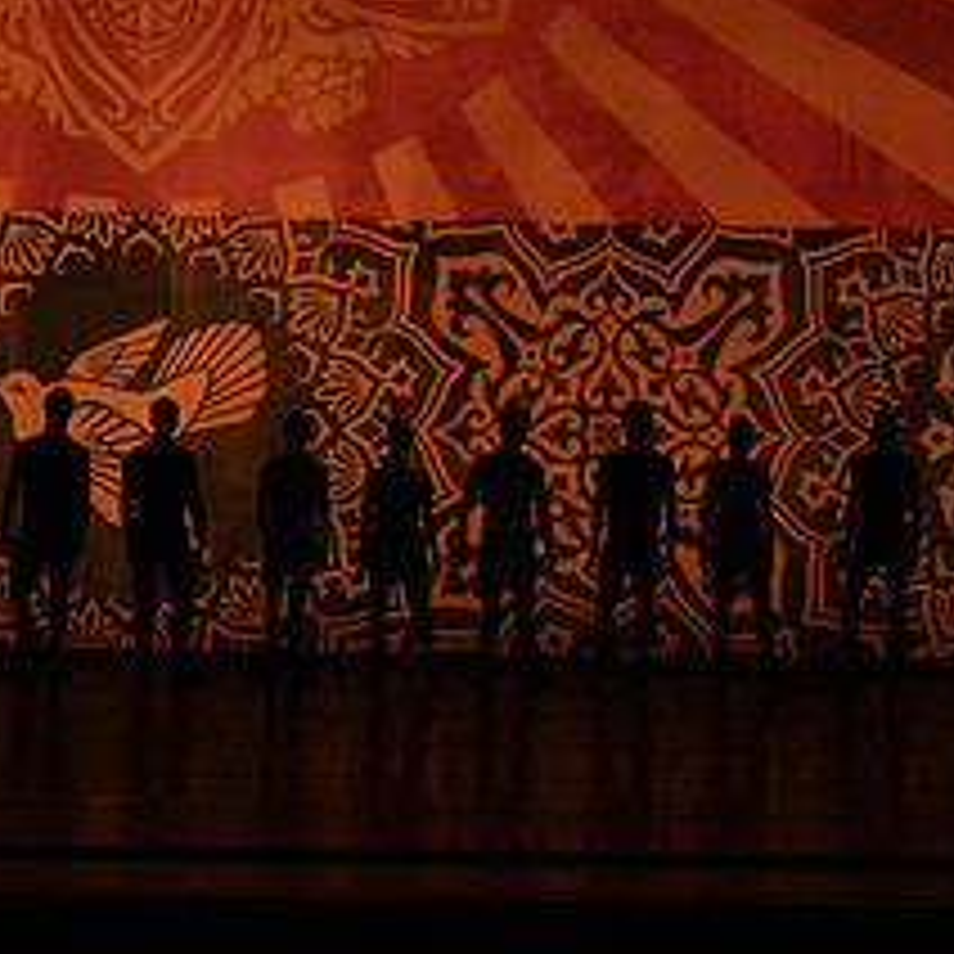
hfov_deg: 7.5
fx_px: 7265
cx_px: 225
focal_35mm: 233
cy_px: 101
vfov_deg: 7.5
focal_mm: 100
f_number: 6.3
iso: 6400
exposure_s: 1/400
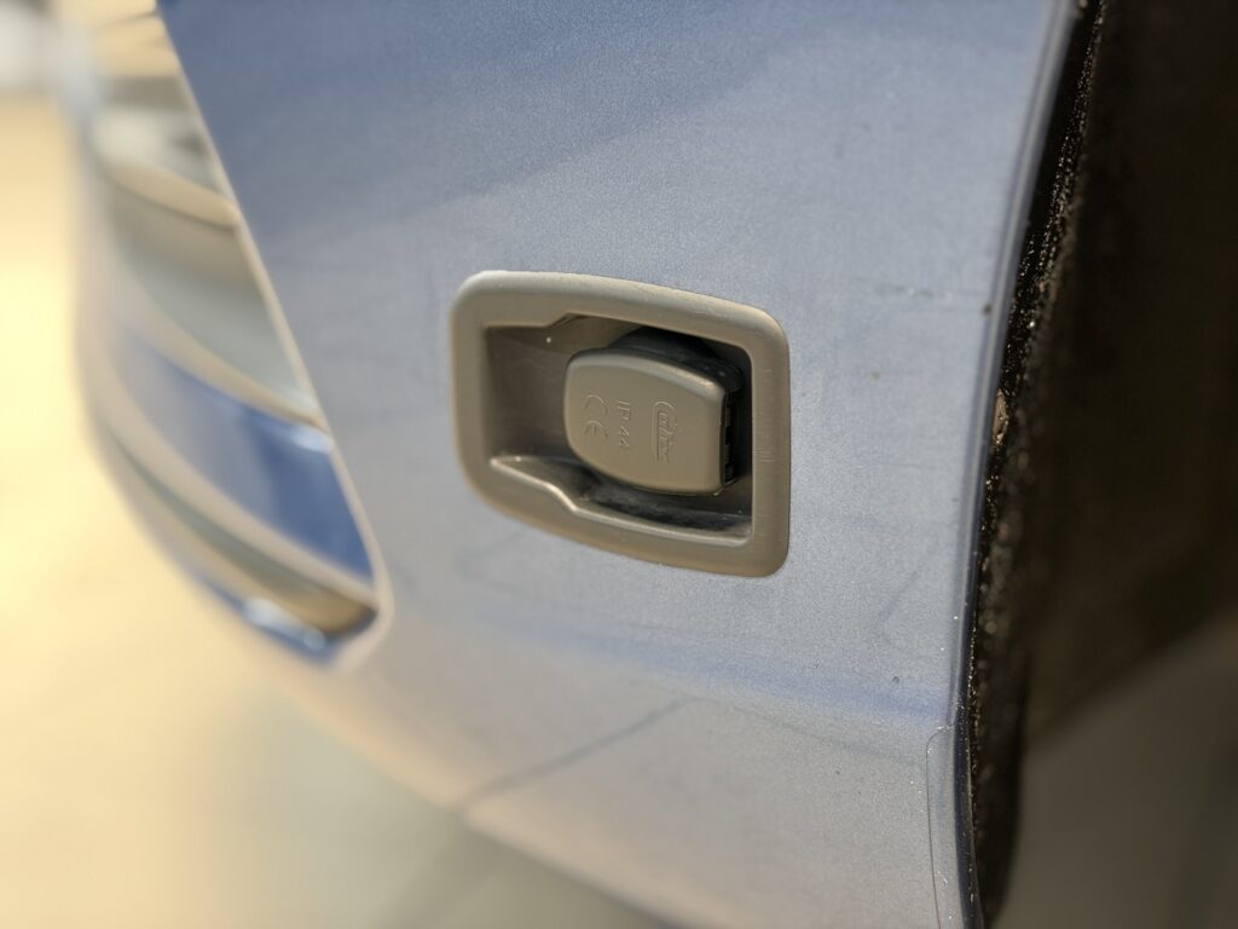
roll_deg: +0.0
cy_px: 464
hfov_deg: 36.8
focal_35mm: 52
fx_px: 1860
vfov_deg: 28.0
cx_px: 619
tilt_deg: -17.8
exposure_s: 1/33
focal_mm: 5.96
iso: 160
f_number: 1.6
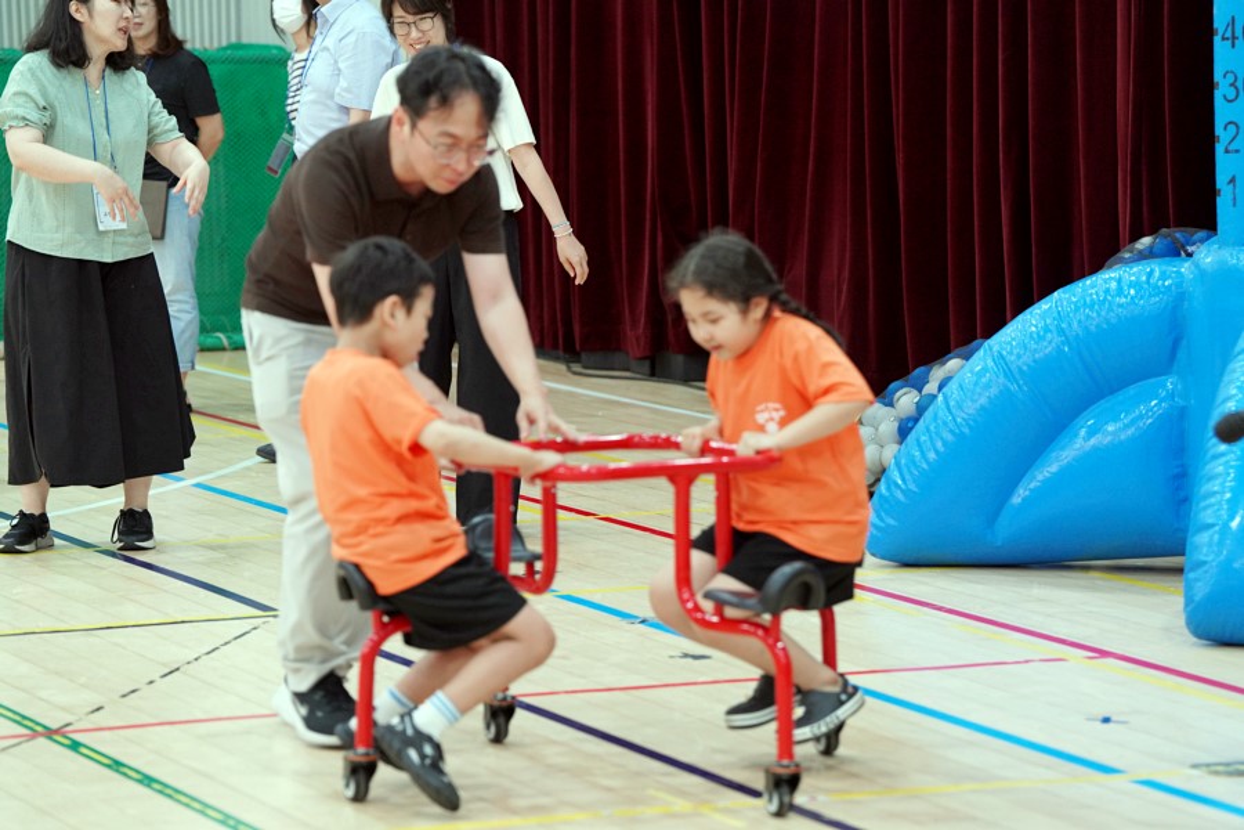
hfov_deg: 15.2
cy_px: 415
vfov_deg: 10.2
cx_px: 622
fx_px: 4665
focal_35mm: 135
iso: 2500
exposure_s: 1/160
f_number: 4
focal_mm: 135
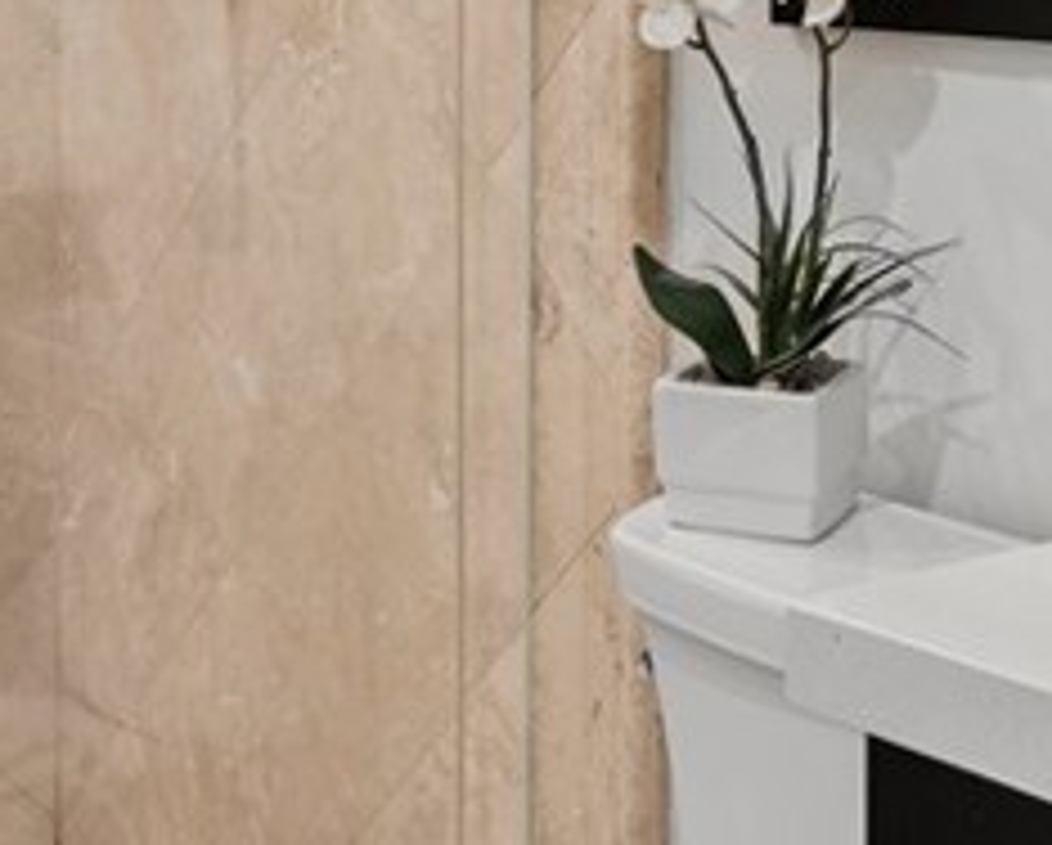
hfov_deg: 23.2
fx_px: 2557
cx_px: 409
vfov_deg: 17.9
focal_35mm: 82
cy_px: -137
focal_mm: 20
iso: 250
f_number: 8
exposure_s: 1
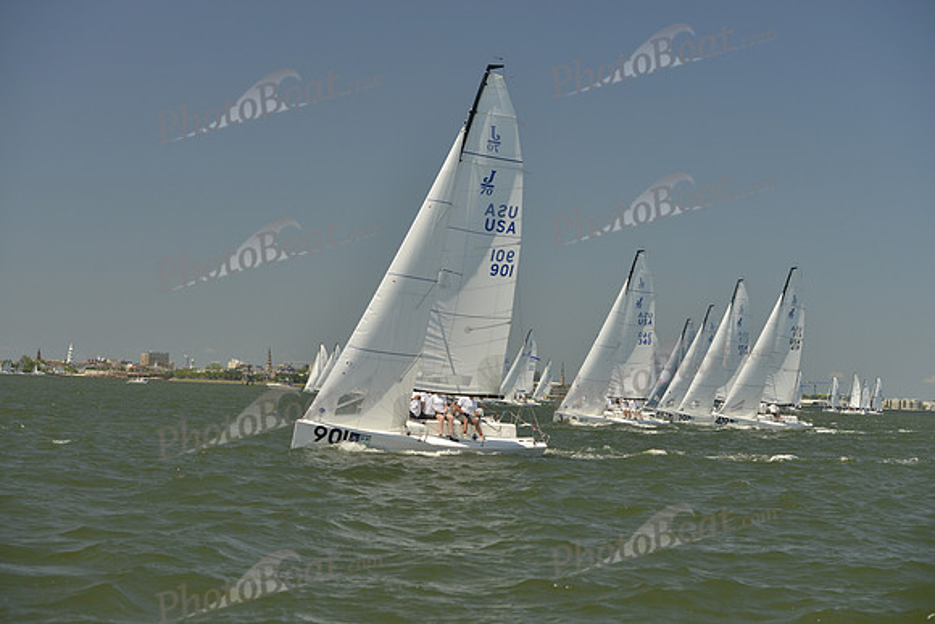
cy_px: 312
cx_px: 468
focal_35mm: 70
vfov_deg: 19.5
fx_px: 1818
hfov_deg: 28.8
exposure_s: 1/1000
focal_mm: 70
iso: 280
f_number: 6.3
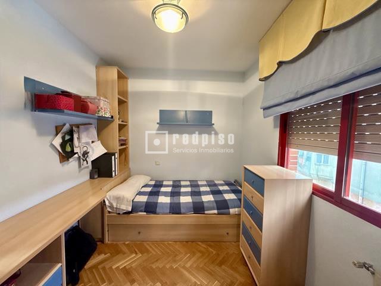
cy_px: 143
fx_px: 154
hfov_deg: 102.1
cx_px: 190
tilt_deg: -3.5
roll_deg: -0.6
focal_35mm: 14
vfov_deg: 85.7
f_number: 2.2
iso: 250
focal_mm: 2.22
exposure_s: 1/50
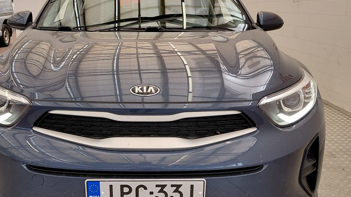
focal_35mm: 39
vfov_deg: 30.4
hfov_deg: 51.3
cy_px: 105
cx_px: 141
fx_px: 363
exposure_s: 1/318
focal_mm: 4.69
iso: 50
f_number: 1.8
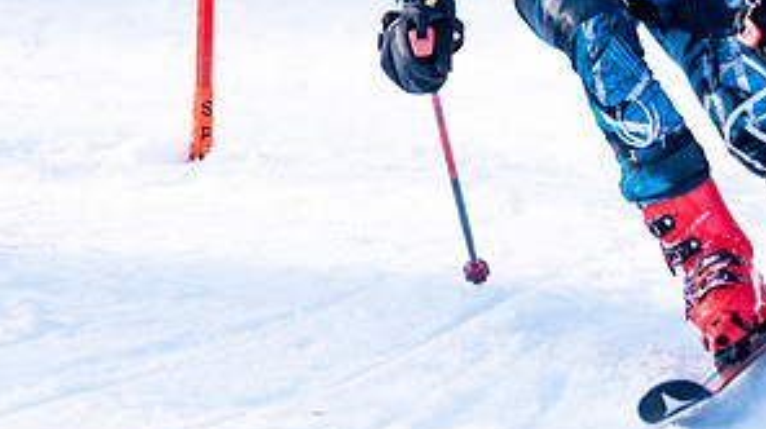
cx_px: 557
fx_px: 26710
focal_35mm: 1316
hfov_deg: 1.6
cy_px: -82
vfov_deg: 0.9
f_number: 8
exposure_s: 1/2000
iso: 1250
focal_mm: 560
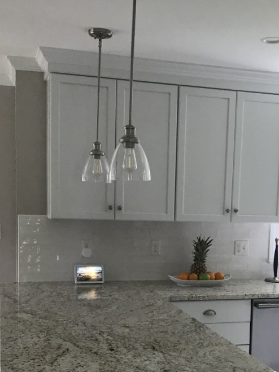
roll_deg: -2.0
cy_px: 261
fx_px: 548
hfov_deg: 28.4
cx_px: 175
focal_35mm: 51
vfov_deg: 36.9
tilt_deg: -7.5
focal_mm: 4
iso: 32
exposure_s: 1/30
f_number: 1.8
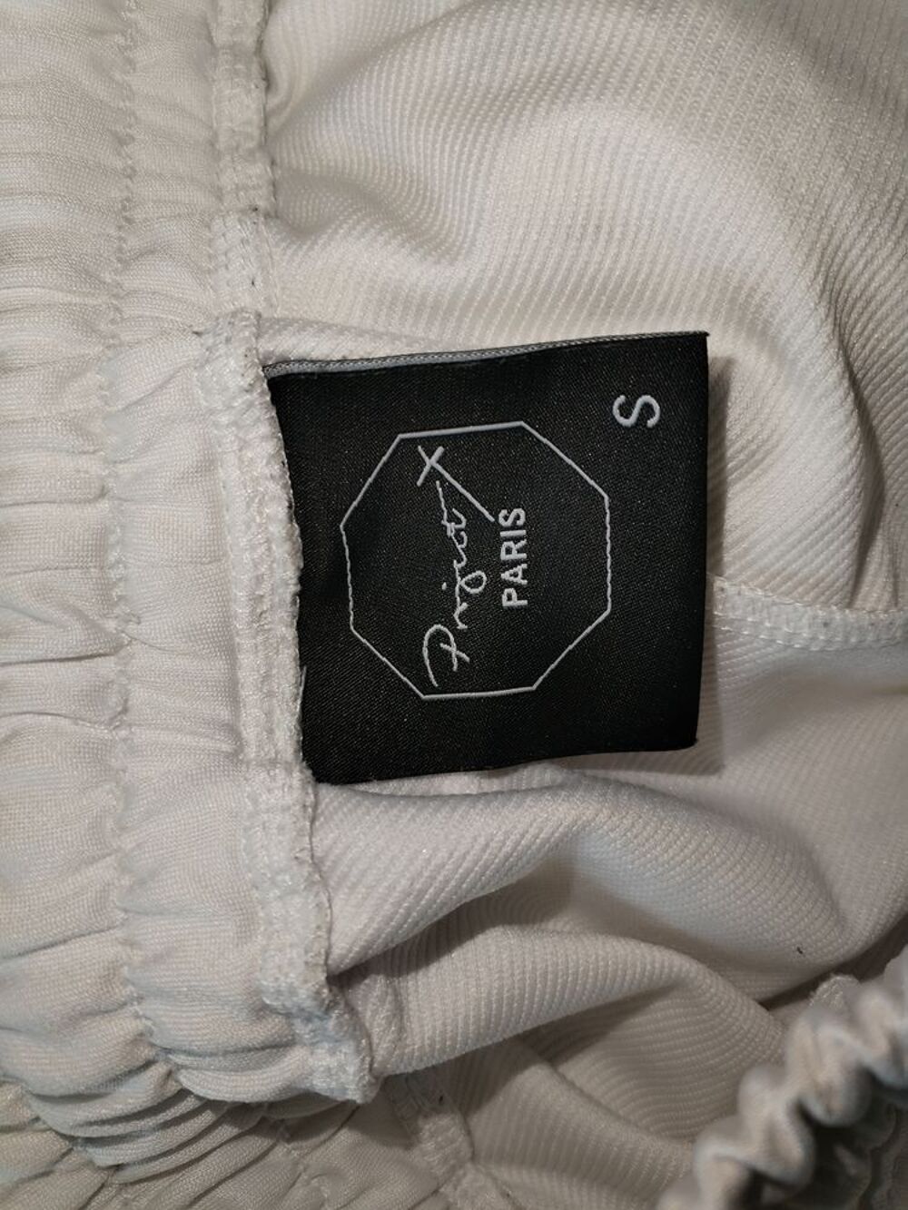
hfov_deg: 53.1
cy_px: 605
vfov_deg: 67.3
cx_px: 454
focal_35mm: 26
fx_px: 909
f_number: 1.8
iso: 200
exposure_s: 1/56.6
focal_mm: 4.75
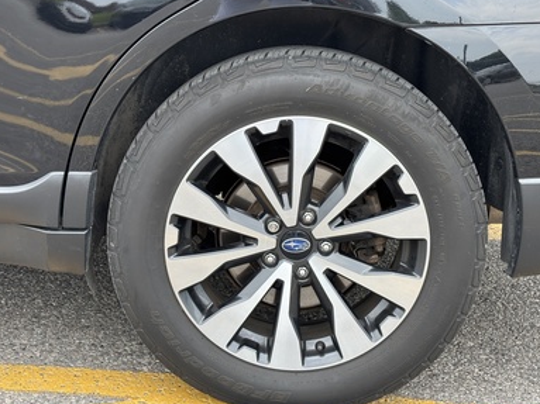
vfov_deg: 25.6
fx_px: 889
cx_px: 257
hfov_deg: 33.8
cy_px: 215
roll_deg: -4.6
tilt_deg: -14.2
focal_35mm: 57
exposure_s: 1/634
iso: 32
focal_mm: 5.96
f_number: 1.6
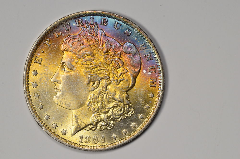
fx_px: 1497
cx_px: 120
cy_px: 80
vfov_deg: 6.1
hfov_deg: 9.2
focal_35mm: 225
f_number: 10
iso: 400
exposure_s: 1/80
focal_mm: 150
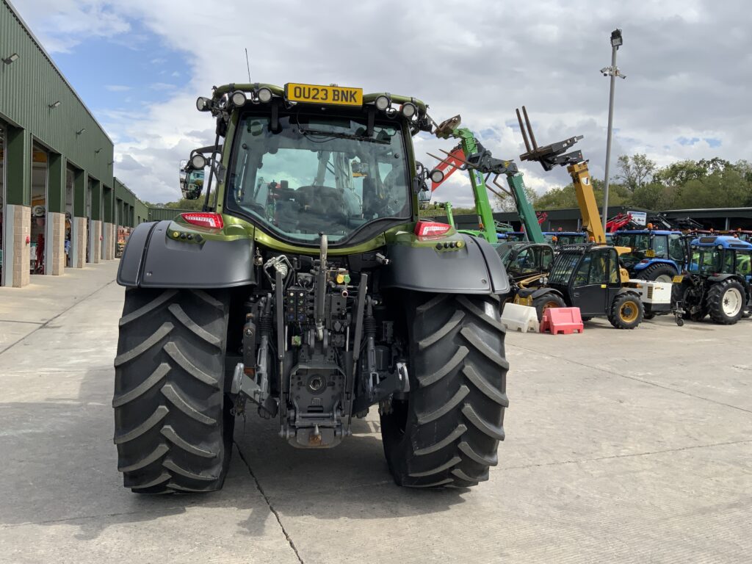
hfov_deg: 61.7
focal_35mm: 29
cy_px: 282
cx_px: 376
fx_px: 630
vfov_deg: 48.2
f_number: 1.8
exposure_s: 1/1786
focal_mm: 3
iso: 16
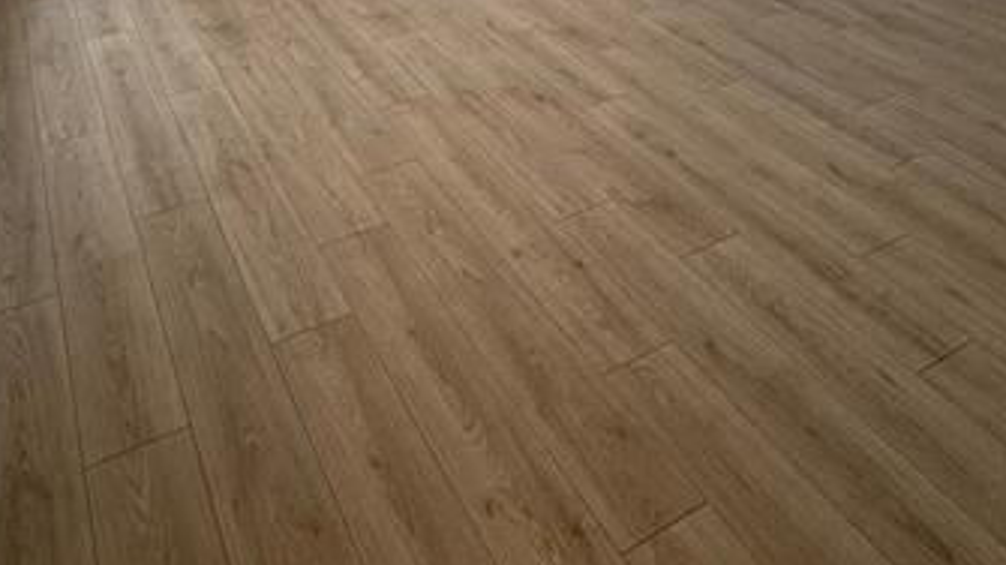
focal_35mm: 35
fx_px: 933
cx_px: 486
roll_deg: -0.5
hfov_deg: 56.6
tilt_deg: -0.1
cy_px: -367
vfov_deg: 23.5
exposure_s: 1/169
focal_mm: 2.22
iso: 64
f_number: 2.2
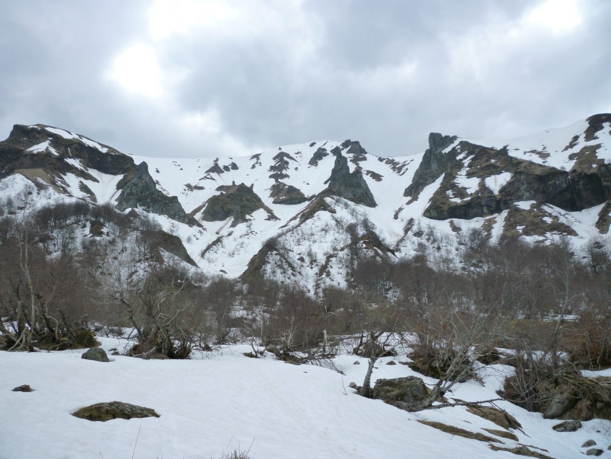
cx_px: 306
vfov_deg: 48.2
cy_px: 230
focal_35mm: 29
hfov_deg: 61.7
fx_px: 512
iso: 125
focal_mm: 5.2
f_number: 3.5
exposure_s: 1/500
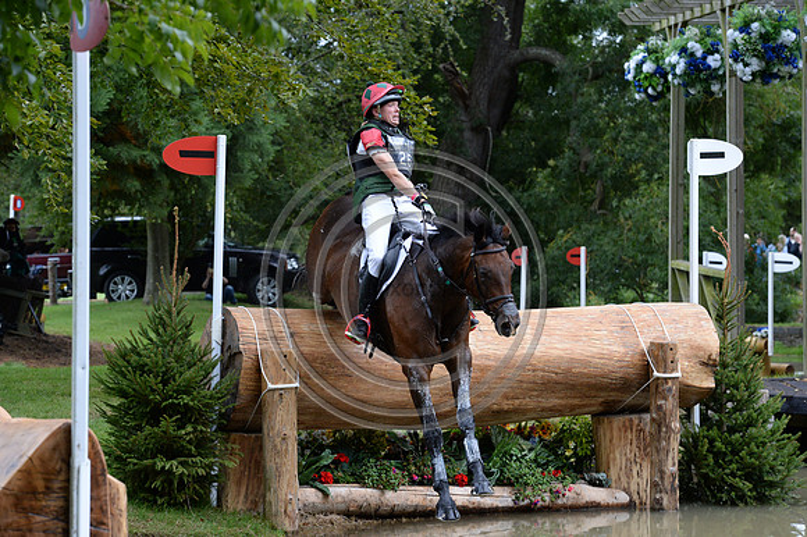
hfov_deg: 14.2
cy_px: 268
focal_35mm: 145
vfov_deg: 9.5
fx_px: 3248
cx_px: 404
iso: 2000
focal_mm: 145
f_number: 6.3
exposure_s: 1/1000
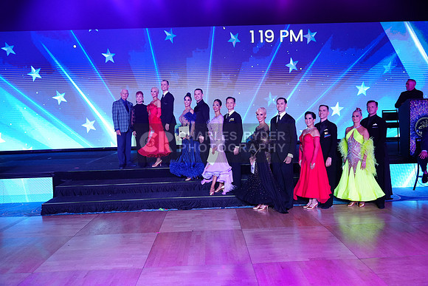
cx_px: 214
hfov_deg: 63.6
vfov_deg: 45.0
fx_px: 345
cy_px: 143
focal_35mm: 29
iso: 2000
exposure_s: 1/500
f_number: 4
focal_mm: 29
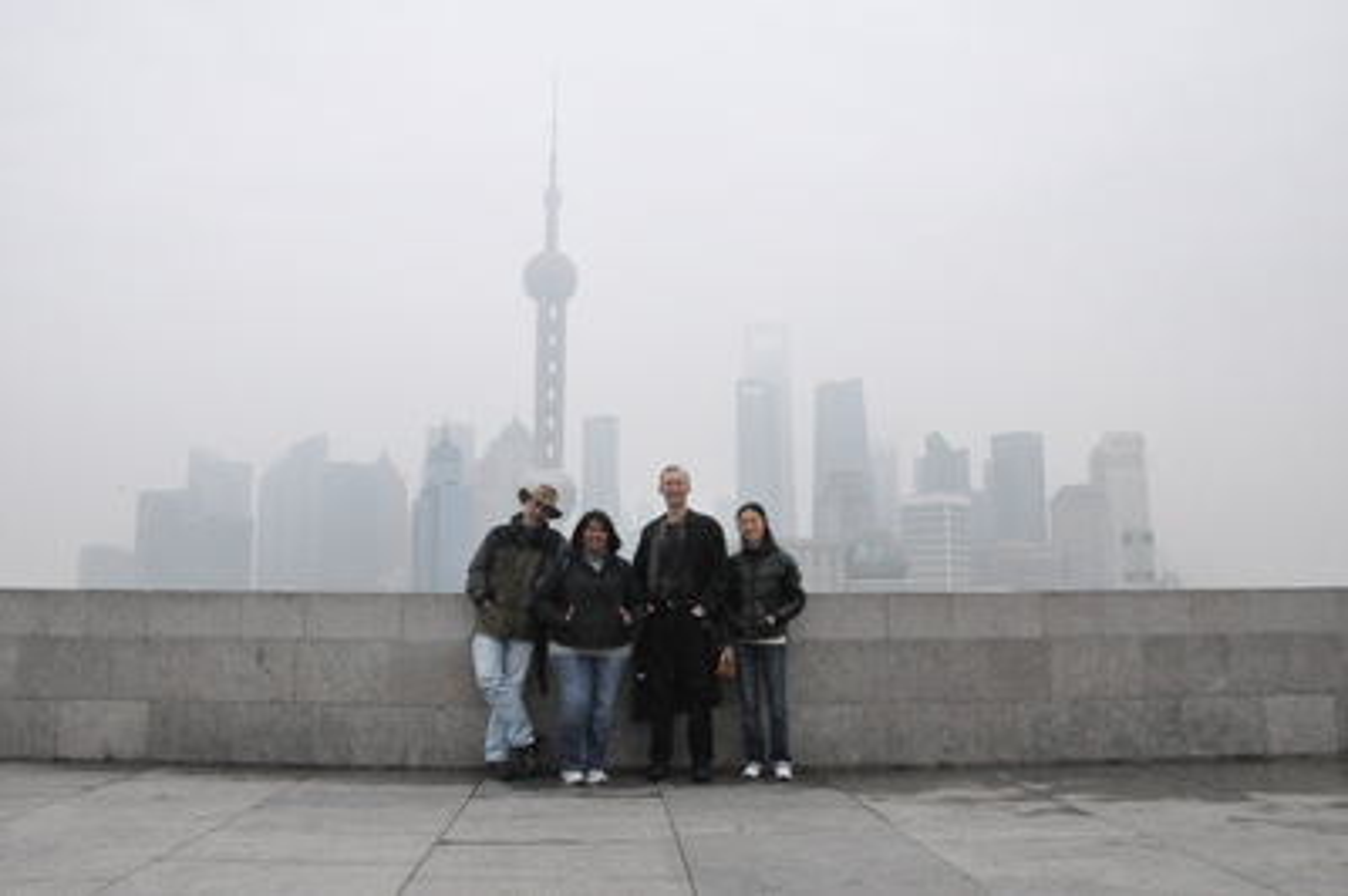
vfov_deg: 47.9
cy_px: 448
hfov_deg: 67.4
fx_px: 1010
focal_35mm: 27
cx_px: 674
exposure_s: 1/500
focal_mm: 18
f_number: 22
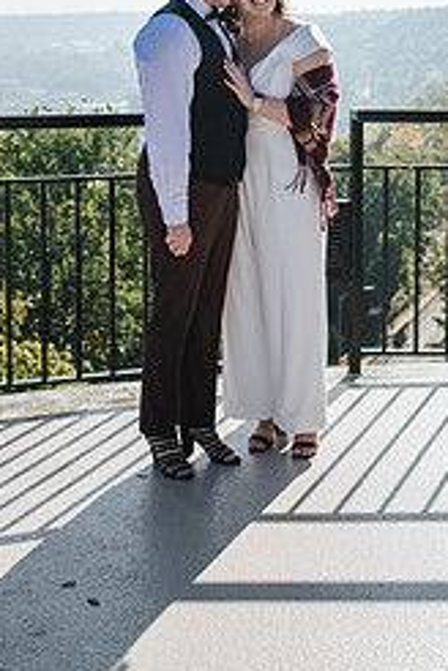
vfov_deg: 30.1
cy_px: 74
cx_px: 307
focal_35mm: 64
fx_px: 1195
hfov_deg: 21.1
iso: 100
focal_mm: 35
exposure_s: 1/1000
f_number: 3.2
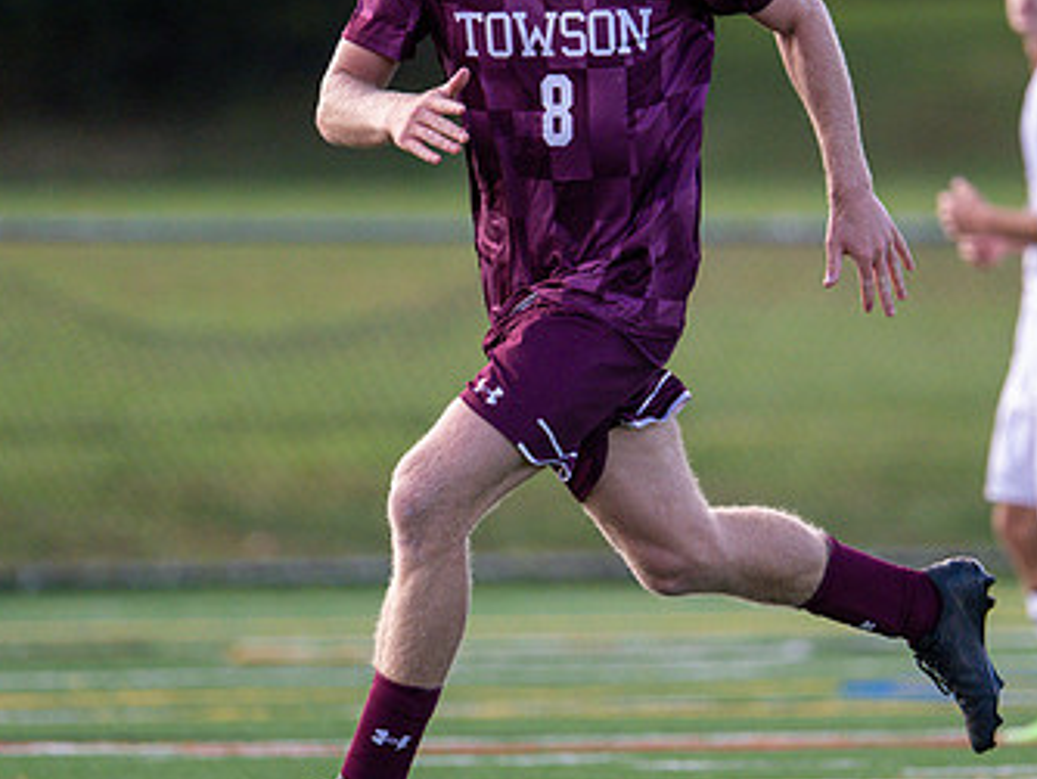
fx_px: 23084
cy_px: 306
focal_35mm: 770
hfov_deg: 2.6
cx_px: 719
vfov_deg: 1.9
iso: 3600
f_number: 4.5
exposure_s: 1/2500
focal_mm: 400
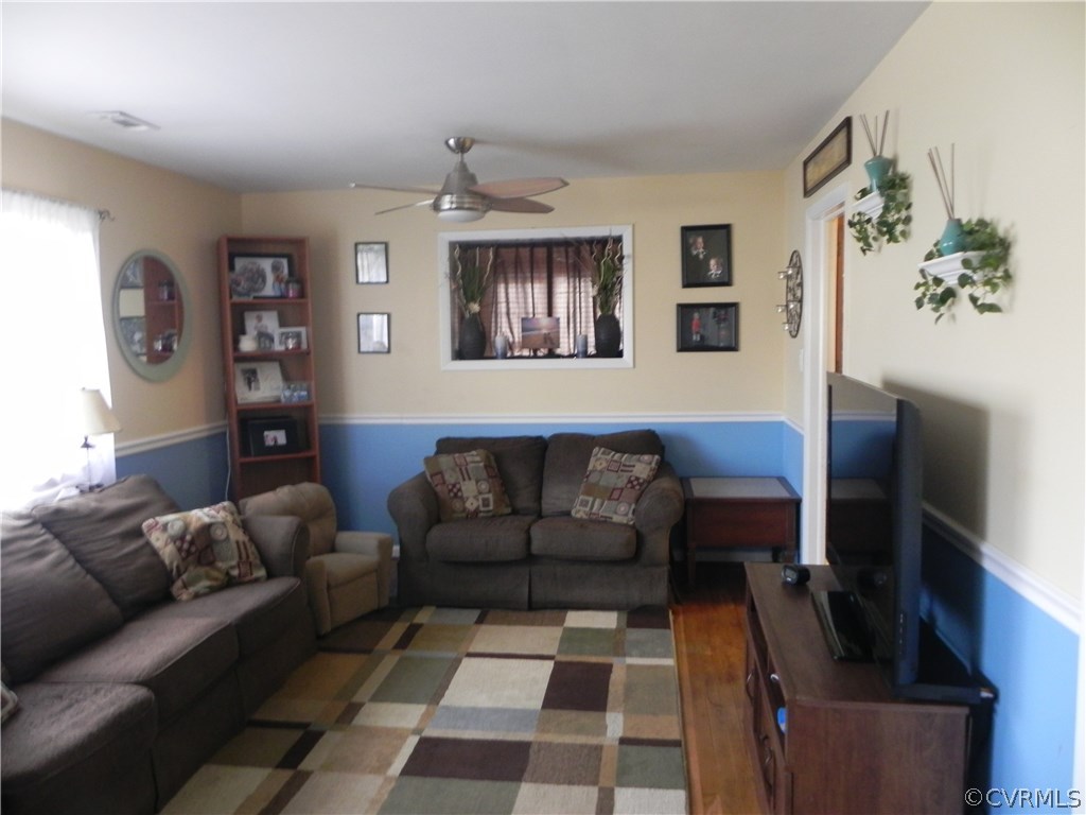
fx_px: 816
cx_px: 543
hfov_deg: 67.3
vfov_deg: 53.1
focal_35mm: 26
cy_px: 408
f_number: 2.8
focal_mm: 4.6
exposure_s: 1/15
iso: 400
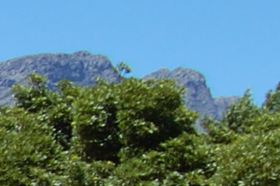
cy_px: 537
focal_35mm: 260
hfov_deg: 7.0
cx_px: -582
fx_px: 2020
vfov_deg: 5.0
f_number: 9
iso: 200
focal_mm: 22
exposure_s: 1/320
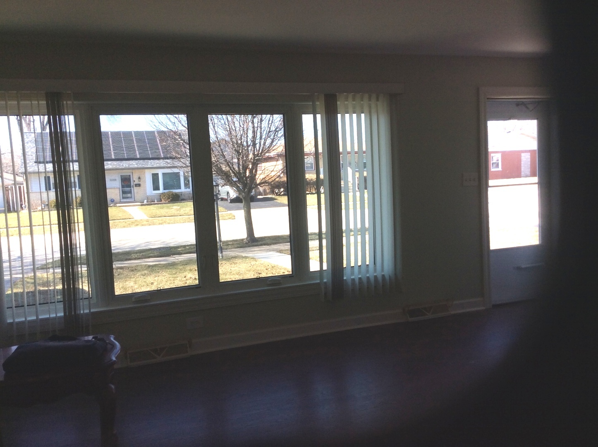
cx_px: 299
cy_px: 224
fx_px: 552
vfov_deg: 44.1
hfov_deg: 56.9
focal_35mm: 32
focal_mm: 3.3
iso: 32
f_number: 2.4
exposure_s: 1/266
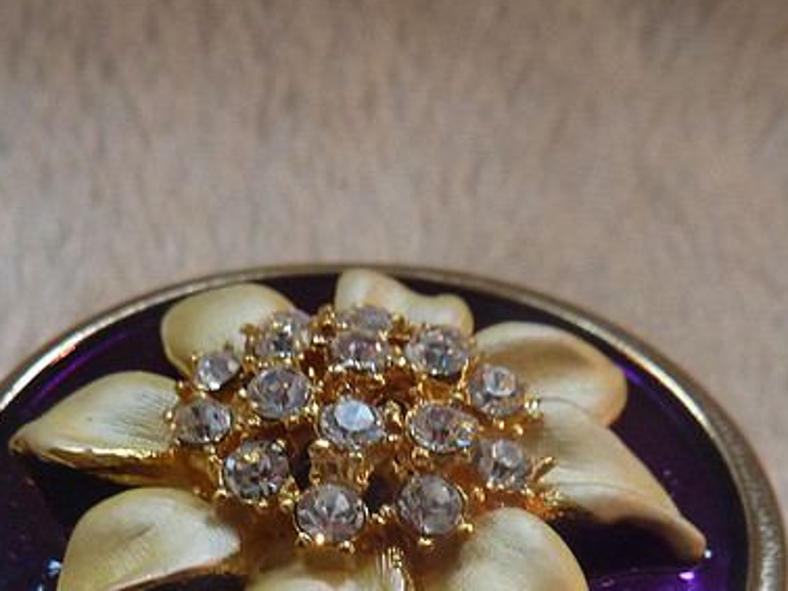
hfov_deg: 36.1
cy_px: 616
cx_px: 343
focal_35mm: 53
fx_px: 1207
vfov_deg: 25.9
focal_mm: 4.1
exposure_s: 1/30
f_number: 3.3
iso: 250
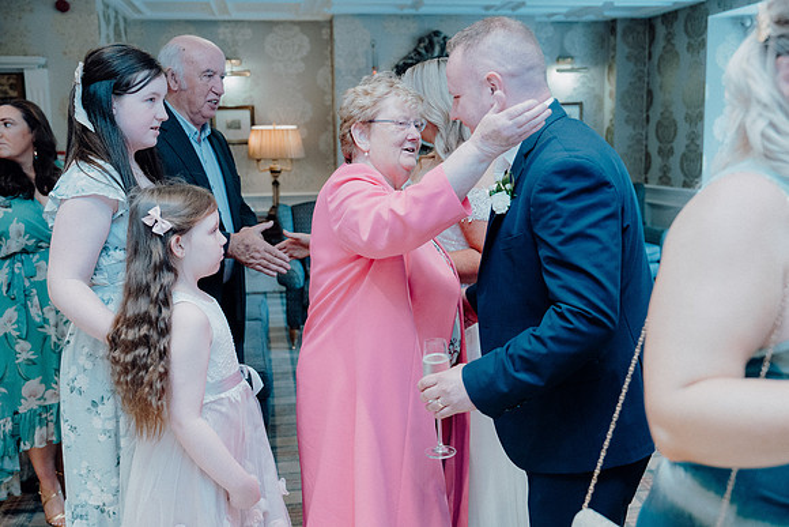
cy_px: 264
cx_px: 394
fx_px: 811
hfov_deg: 51.9
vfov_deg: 36.0
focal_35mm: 37
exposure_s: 1/160
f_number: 3.5
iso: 2500
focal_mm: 37
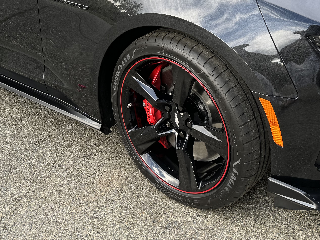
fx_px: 499
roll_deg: +3.8
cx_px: 151
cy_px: -17
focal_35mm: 54
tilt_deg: -15.8
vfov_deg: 25.3
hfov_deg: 35.5
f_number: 1.78
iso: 80
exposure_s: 1/374
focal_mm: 6.76
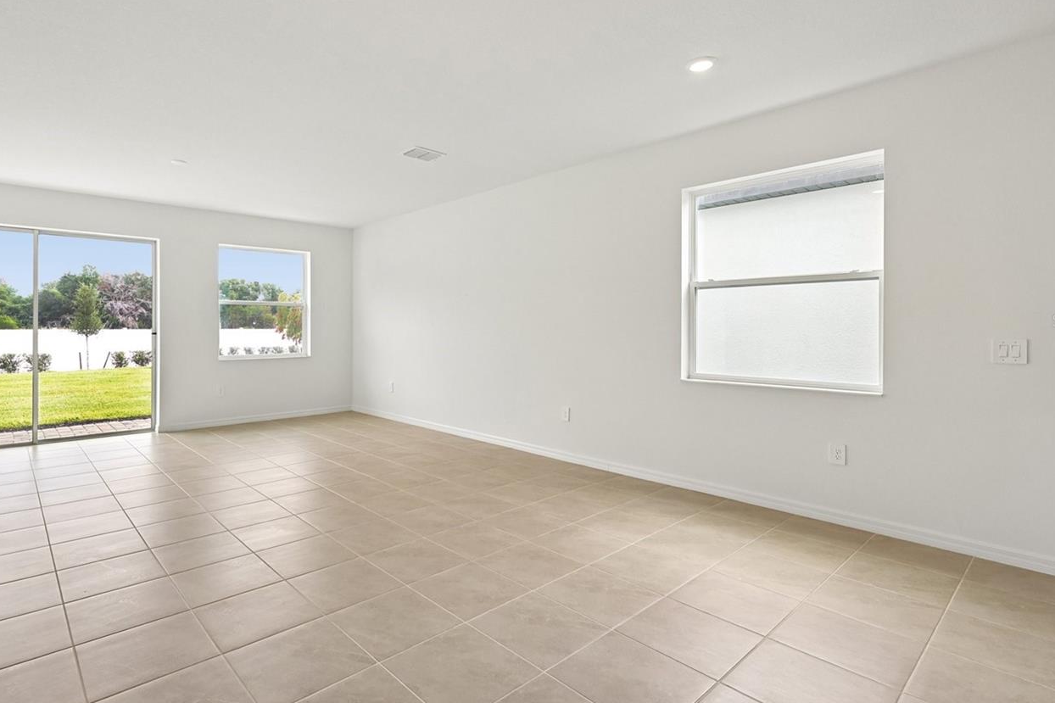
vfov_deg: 67.2
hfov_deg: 89.4
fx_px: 527
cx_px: 449
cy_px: 321
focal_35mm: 18
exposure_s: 1/250
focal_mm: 14
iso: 400
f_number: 8
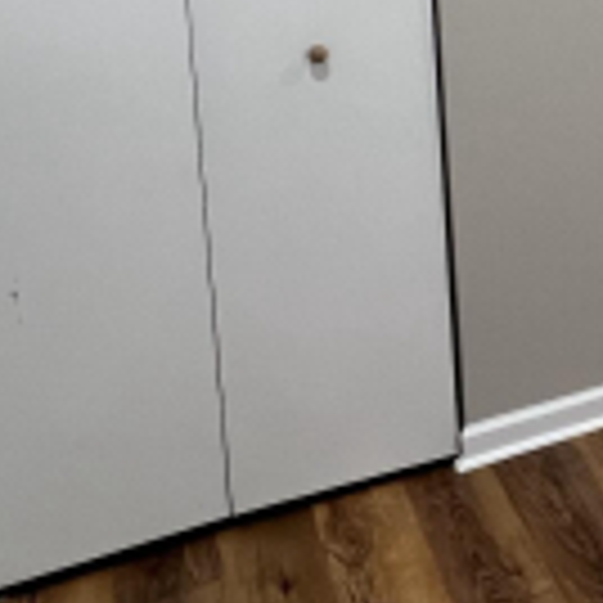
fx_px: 1123
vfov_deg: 26.8
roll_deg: +1.9
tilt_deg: -7.5
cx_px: 808
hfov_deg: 25.4
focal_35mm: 57
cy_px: -108
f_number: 1.8
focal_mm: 1.57
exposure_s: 1/120
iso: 200
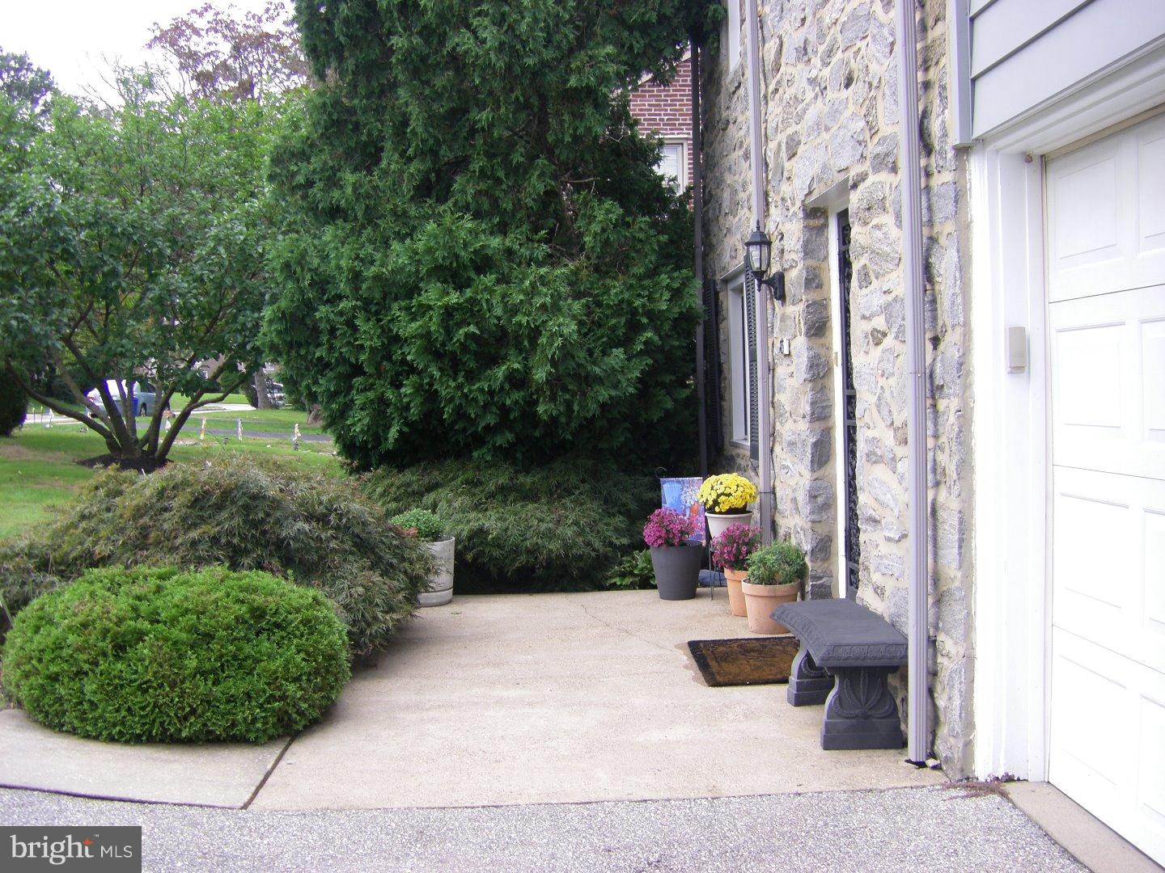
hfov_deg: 49.0
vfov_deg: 37.7
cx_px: 582
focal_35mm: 38
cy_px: 436
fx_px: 1279
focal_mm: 6.3
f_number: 3.5
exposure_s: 1/100
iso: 64
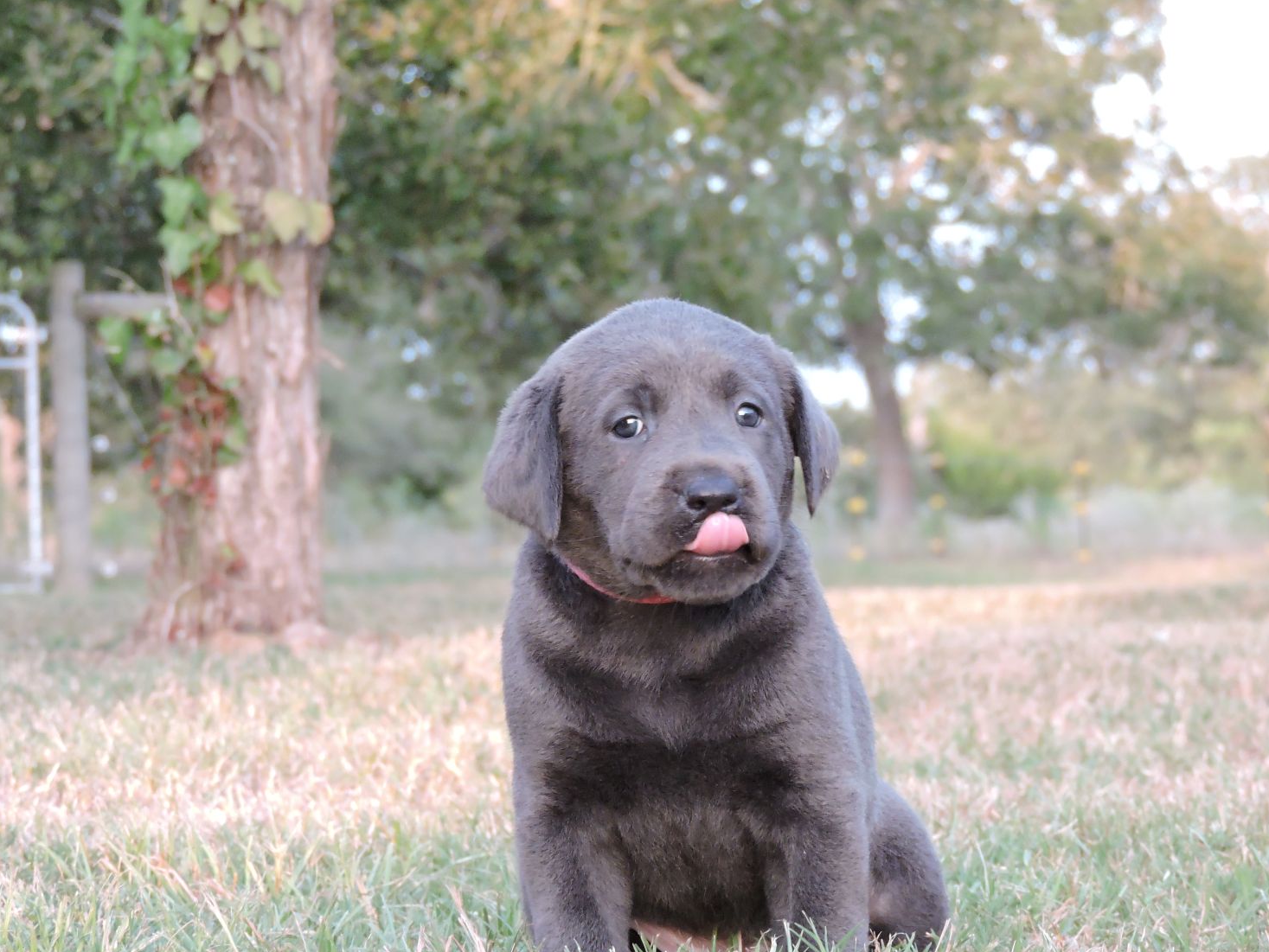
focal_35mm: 169
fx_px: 6197
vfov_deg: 8.8
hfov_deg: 11.7
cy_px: 490
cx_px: 649
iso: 800
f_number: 4.4
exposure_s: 1/125
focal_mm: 27.6
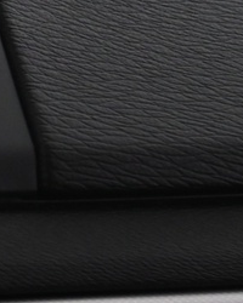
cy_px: 112
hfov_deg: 5.0
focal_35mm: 280
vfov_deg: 6.9
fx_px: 2517
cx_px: -696
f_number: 4
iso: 2000
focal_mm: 46
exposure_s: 1/40
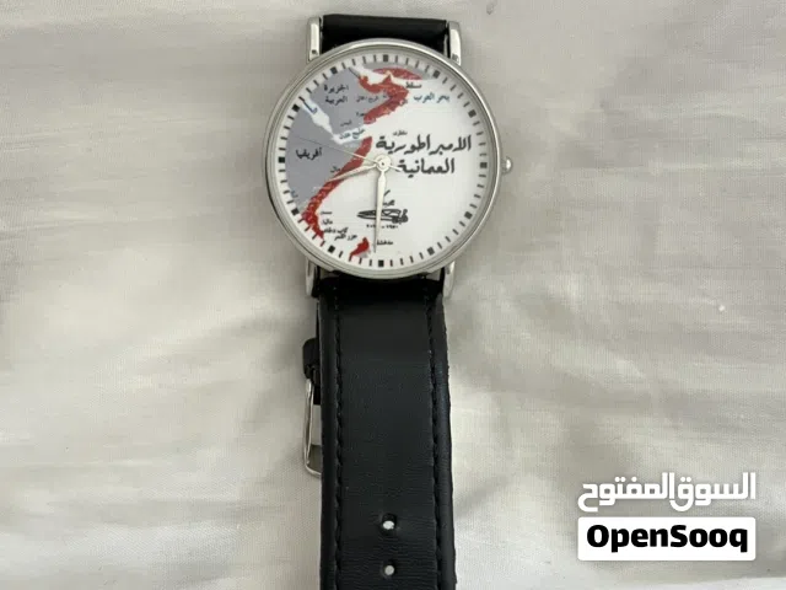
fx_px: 590
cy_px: 295
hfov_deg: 67.3
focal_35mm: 26
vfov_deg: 53.1
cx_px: 393
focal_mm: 5.7
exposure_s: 1/33
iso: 500
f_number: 1.5
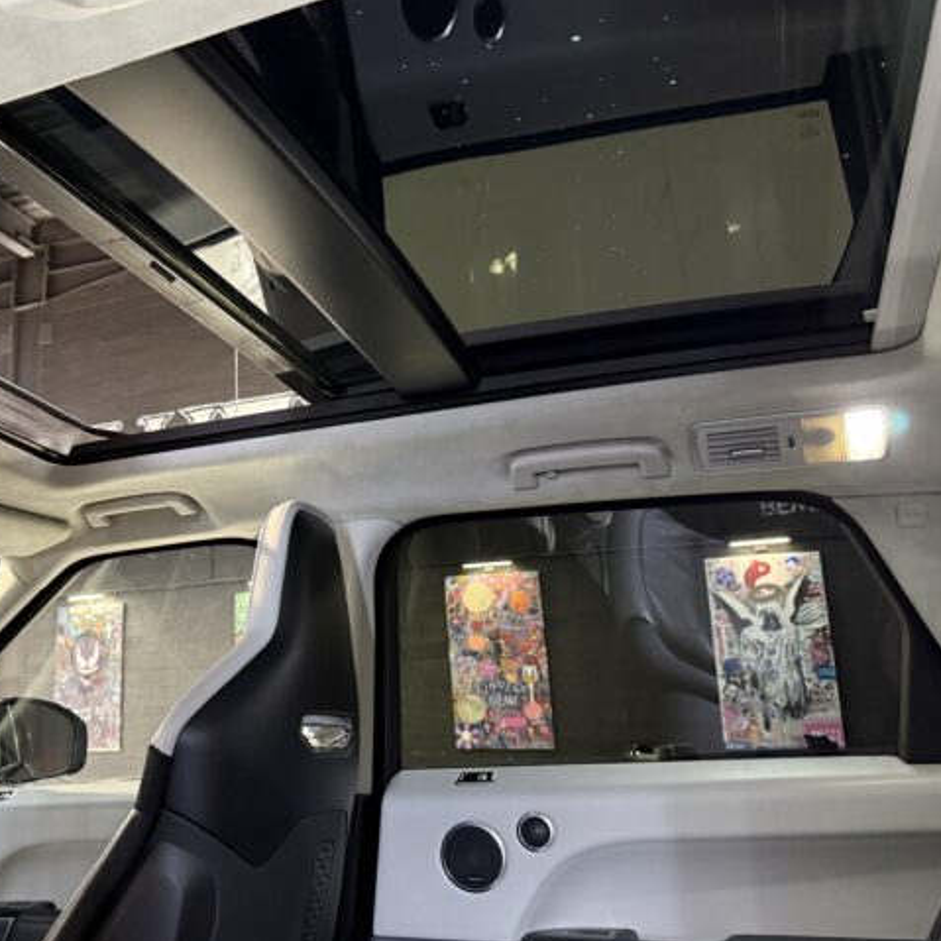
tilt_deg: +14.4
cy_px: 466
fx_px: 1046
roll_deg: +0.1
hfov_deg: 46.9
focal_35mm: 34
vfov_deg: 48.4
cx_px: 253
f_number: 1.78
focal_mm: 6.76
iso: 800
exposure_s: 1/40
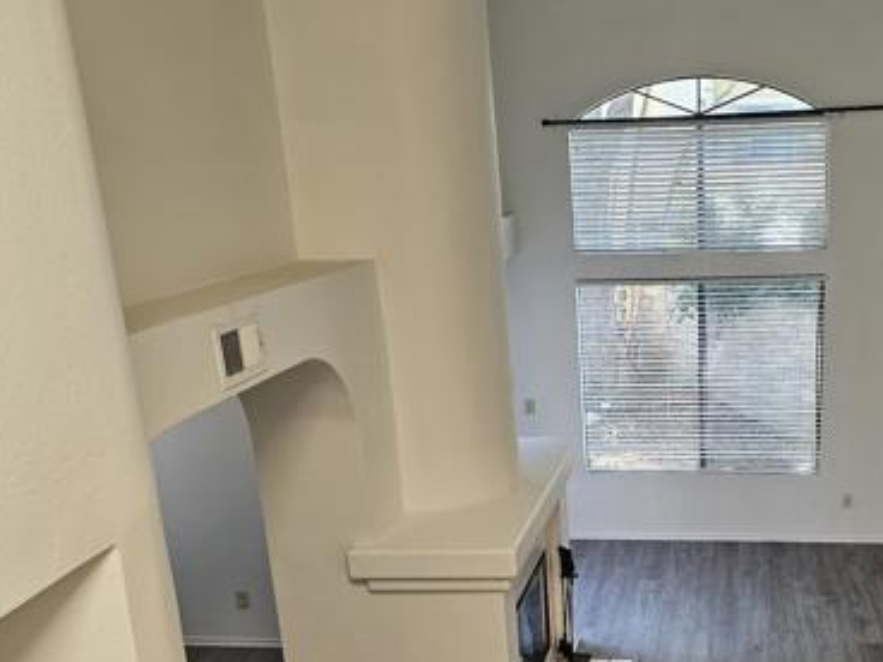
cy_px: 480
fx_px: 1020
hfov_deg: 45.2
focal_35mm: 40
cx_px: 662
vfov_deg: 35.3
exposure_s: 1/180
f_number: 1.7
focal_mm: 6.3
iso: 200
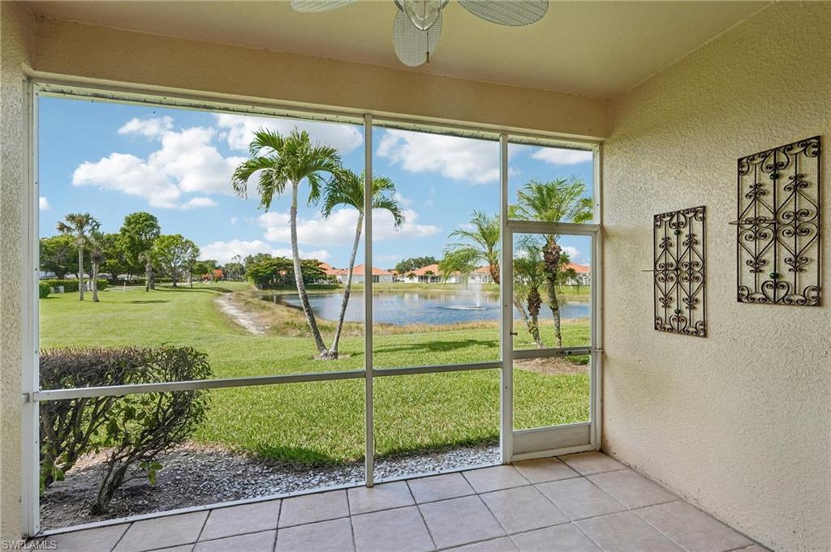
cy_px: 276
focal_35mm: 16
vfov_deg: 72.0
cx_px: 416
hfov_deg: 95.0
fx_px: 381
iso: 400
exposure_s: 1/500
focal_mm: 16.5
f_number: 8
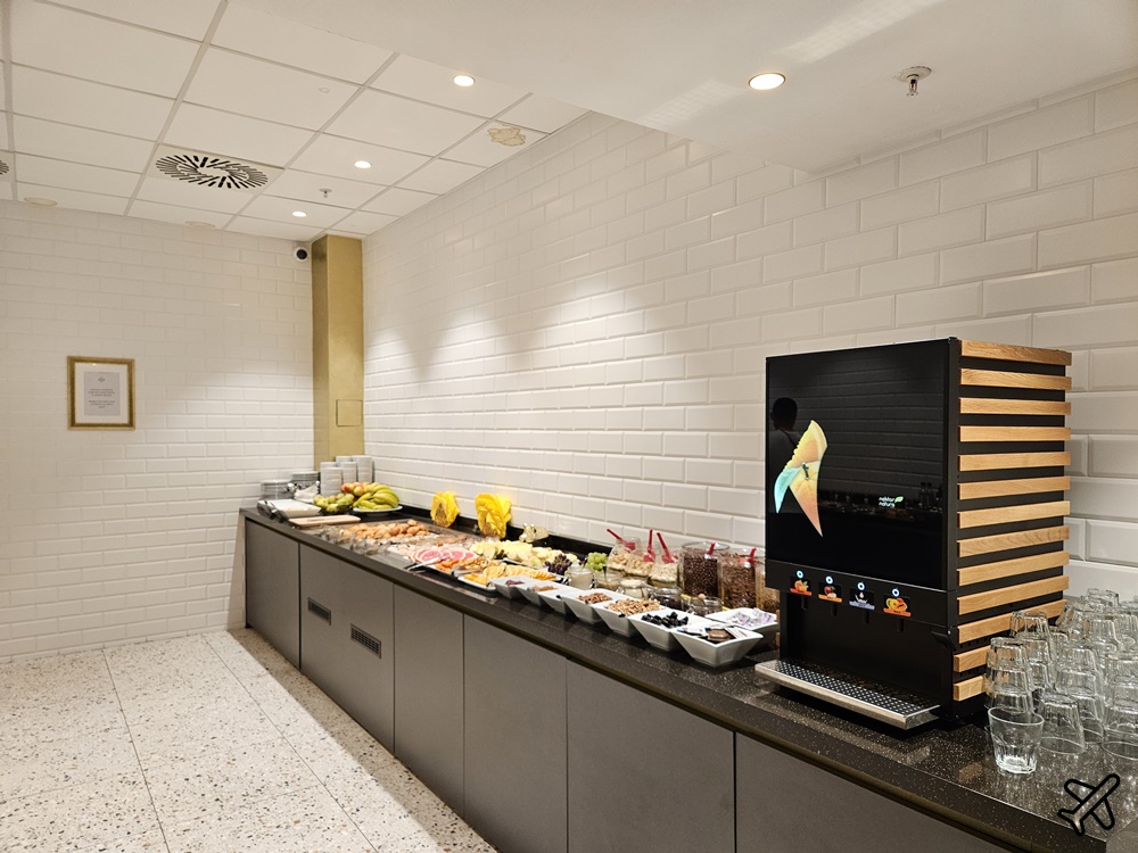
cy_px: 426
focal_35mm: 23
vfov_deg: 58.9
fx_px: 756
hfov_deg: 73.9
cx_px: 569
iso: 250
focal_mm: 5.4
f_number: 1.8
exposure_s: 1/100
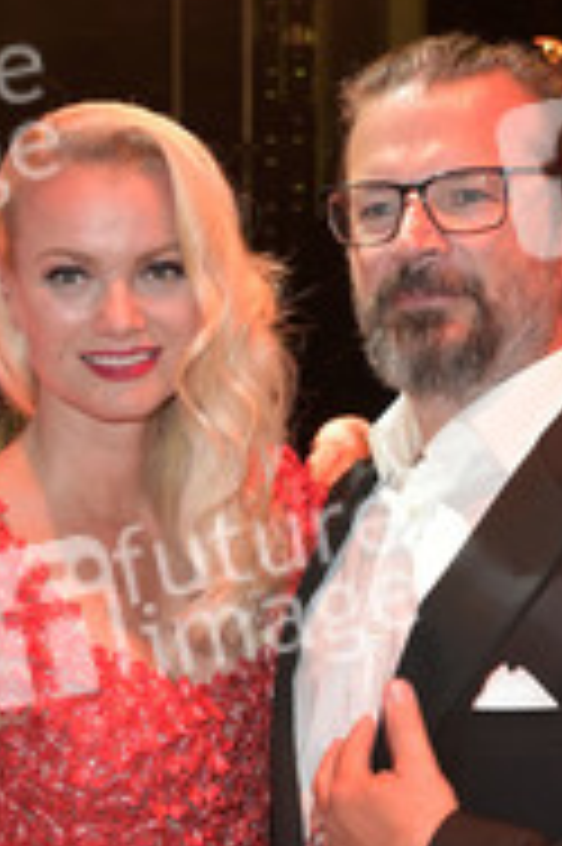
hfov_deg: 16.0
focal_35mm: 85
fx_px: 1994
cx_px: 319
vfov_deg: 23.0
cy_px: 828
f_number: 5
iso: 4000
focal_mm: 40
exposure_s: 1/50
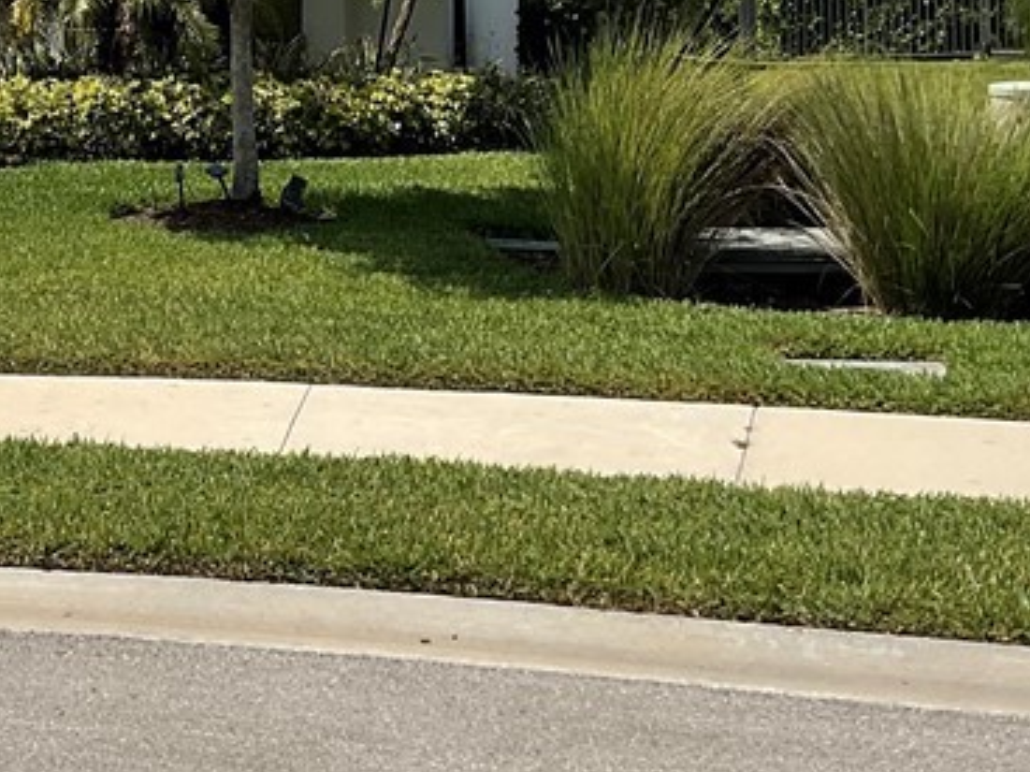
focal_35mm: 81
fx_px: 2409
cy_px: -98
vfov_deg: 17.5
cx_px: -28
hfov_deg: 23.0
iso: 16
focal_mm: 3
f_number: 1.8
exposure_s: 1/3322
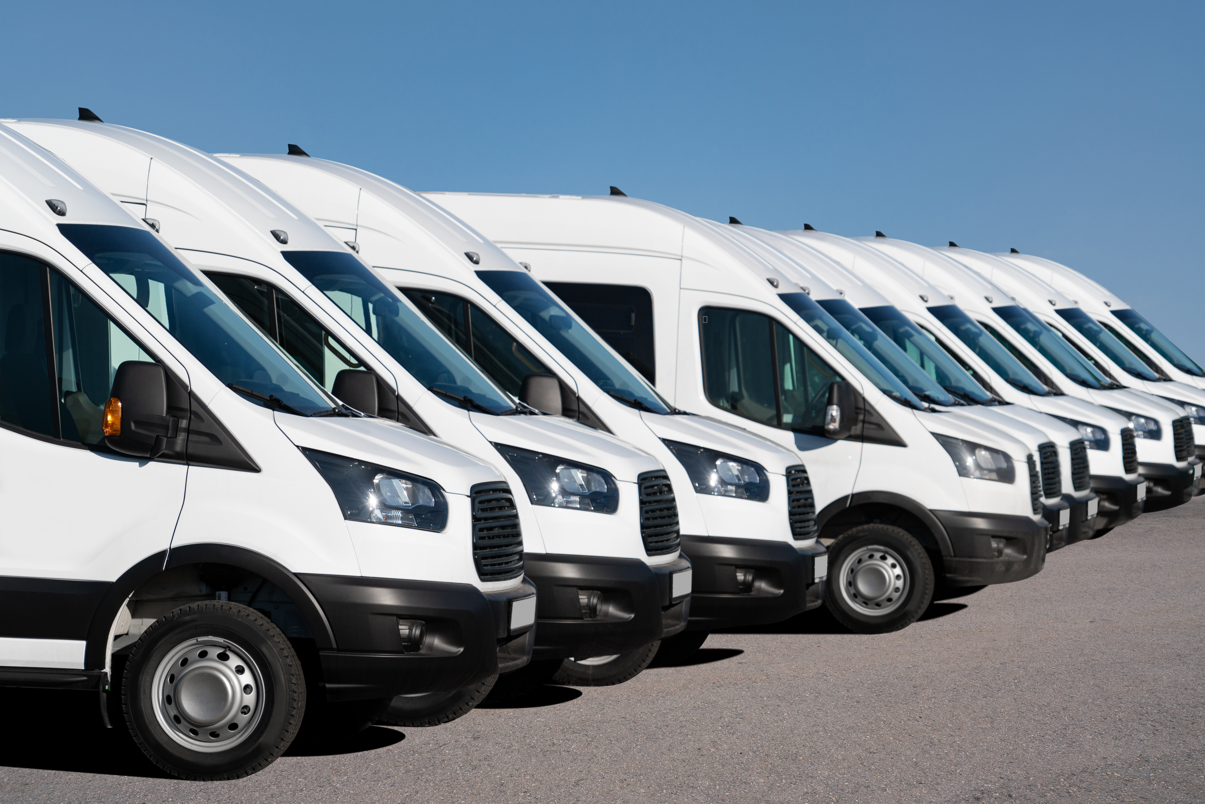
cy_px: 402
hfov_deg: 17.8
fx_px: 3850
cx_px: 602
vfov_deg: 11.9
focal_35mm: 115
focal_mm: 115
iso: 250
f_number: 8
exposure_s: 1/1600
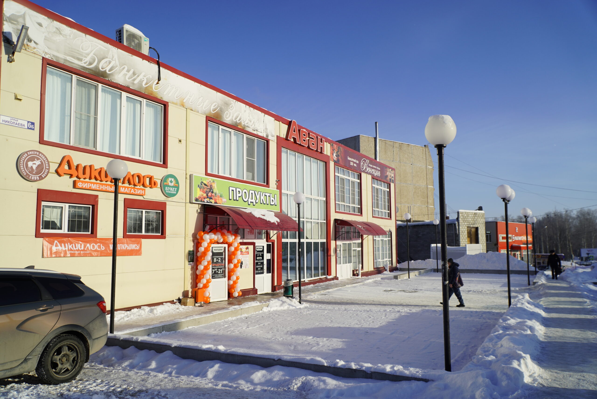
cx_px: 298
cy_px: 200
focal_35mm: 27
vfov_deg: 48.0
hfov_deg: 67.4
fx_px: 448
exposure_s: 1/1250
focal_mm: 18
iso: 100
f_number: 4
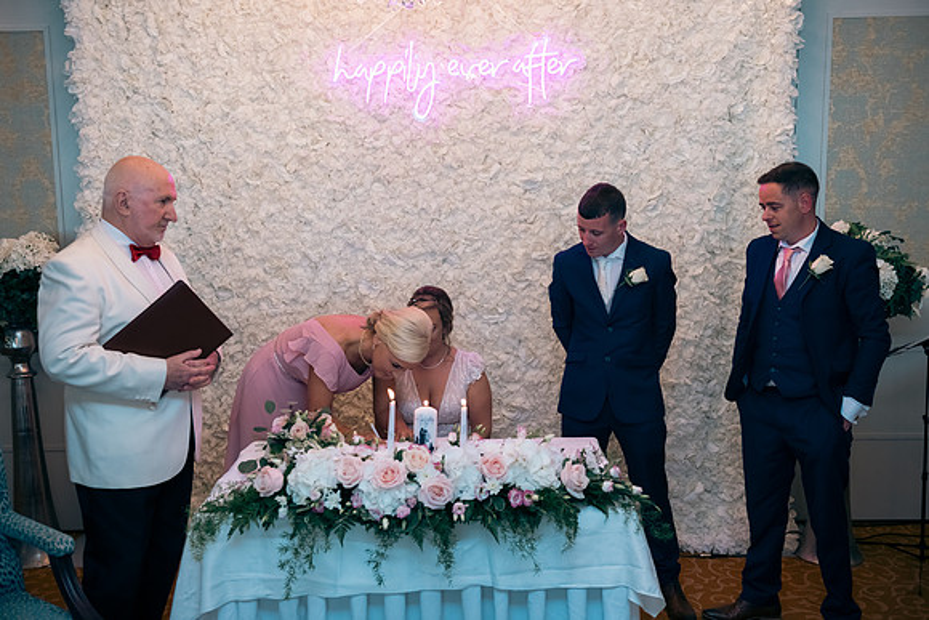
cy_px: 310
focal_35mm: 36
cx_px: 464
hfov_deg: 53.1
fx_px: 929
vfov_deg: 36.9
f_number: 3.5
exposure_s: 1/160
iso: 640
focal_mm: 36
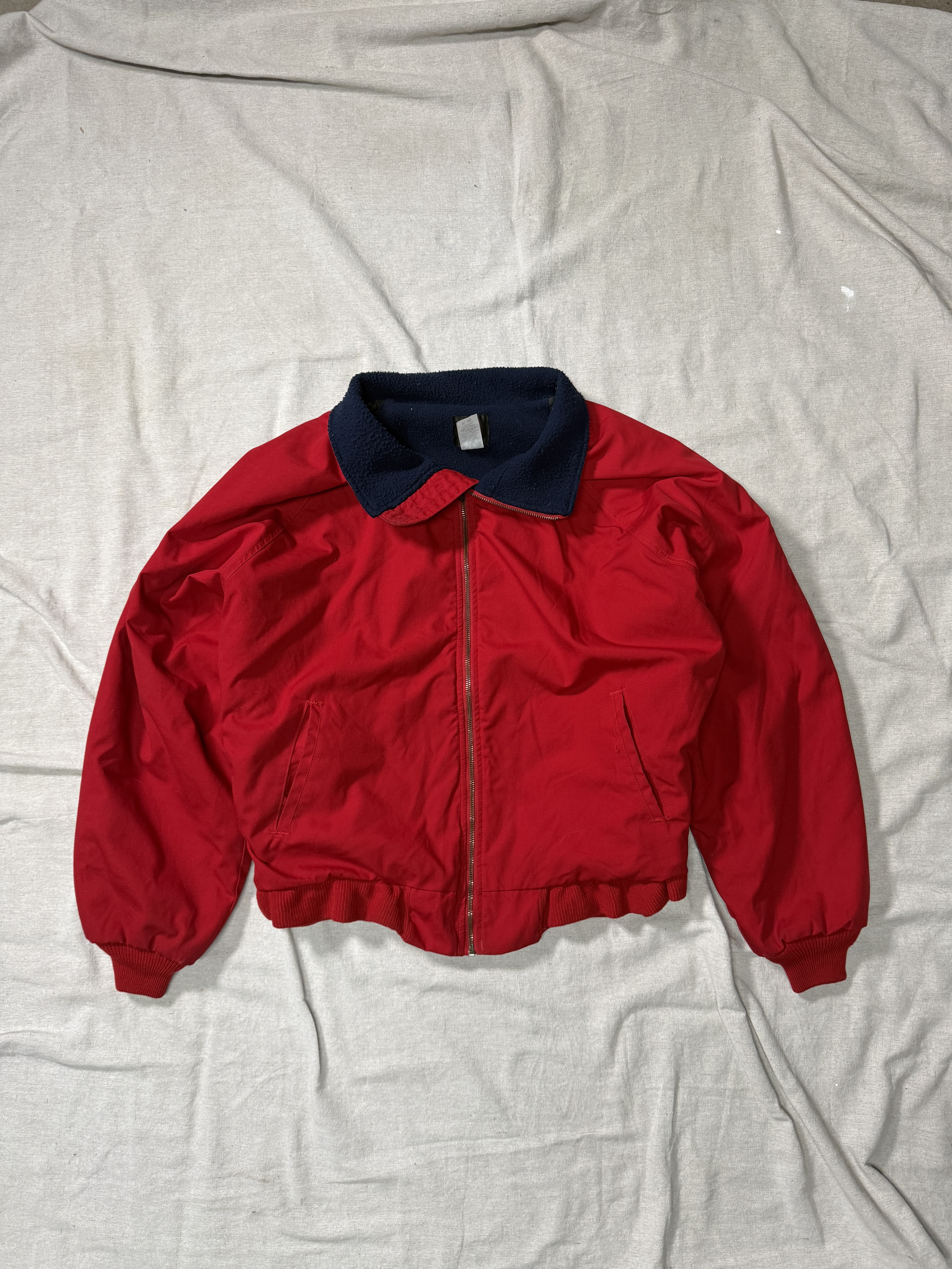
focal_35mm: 24
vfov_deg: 71.6
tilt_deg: -84.1
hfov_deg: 56.8
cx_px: 476
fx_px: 880
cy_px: 634
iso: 200
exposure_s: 1/121
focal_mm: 6.76
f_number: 1.78
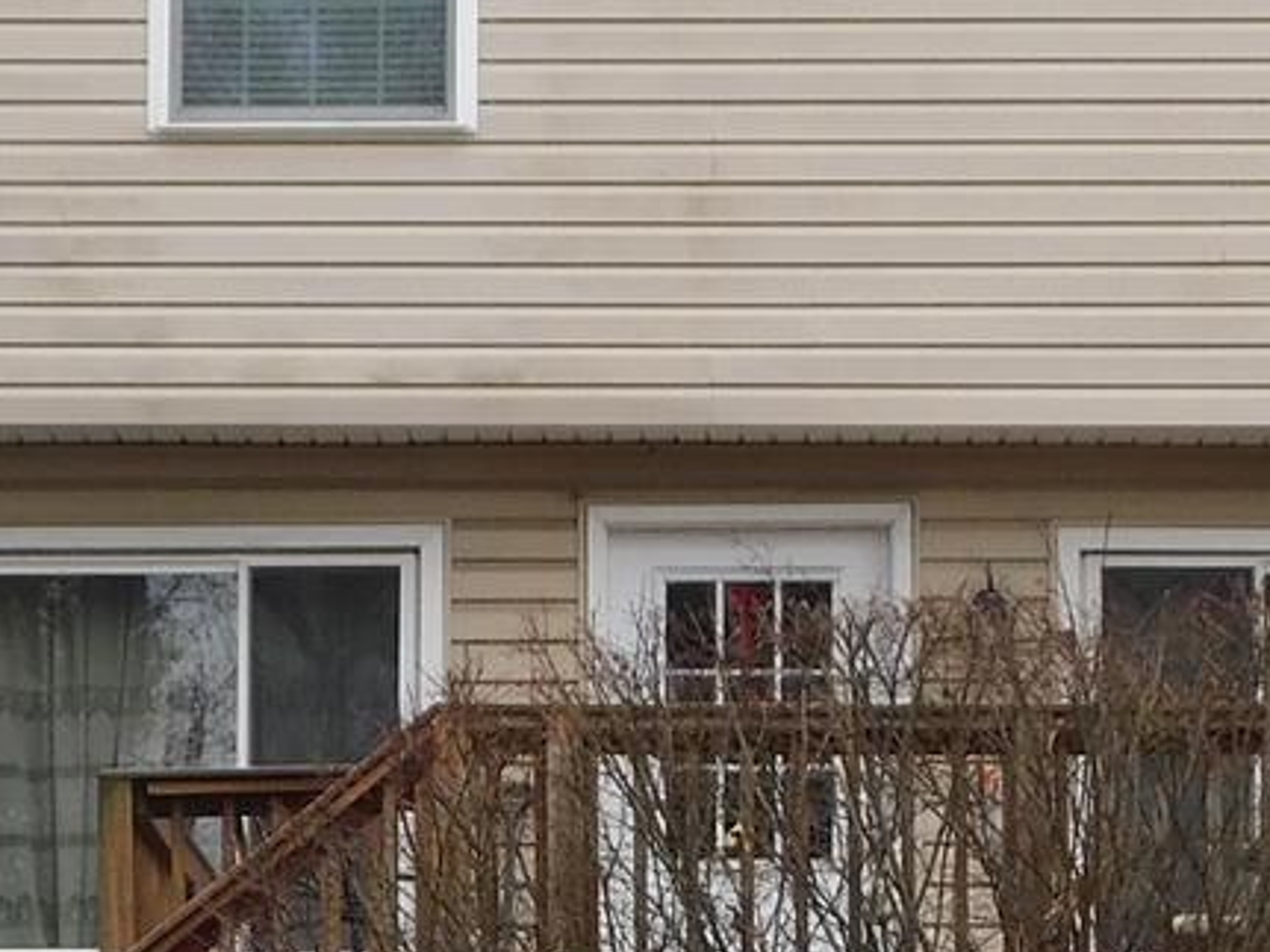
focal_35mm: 190
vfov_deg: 7.8
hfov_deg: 10.4
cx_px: 589
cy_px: 1037
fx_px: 6969
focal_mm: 7.1
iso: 125
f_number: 3.6
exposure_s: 1/100
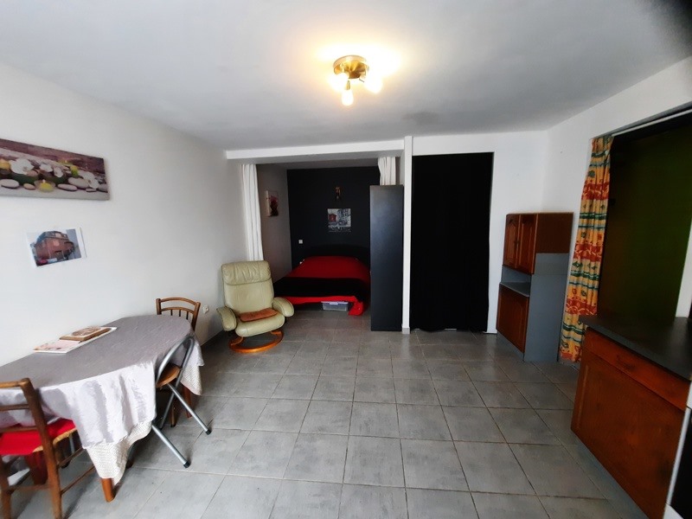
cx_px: 346
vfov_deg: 89.9
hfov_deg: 106.2
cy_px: 260
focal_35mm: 13
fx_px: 260
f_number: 2.2
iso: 200
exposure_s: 1/50
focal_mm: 1.74
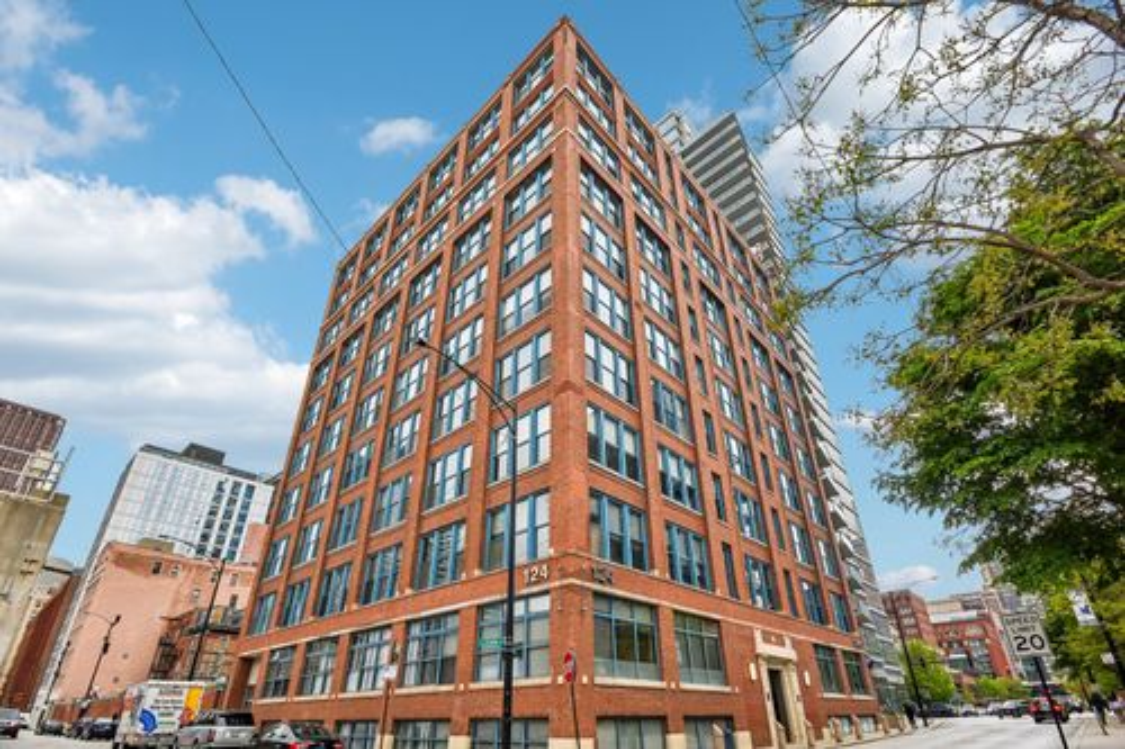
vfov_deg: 77.3
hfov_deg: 100.4
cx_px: 562
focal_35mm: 15
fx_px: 469
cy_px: 374
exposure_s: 1/320
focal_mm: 10
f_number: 8
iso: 400
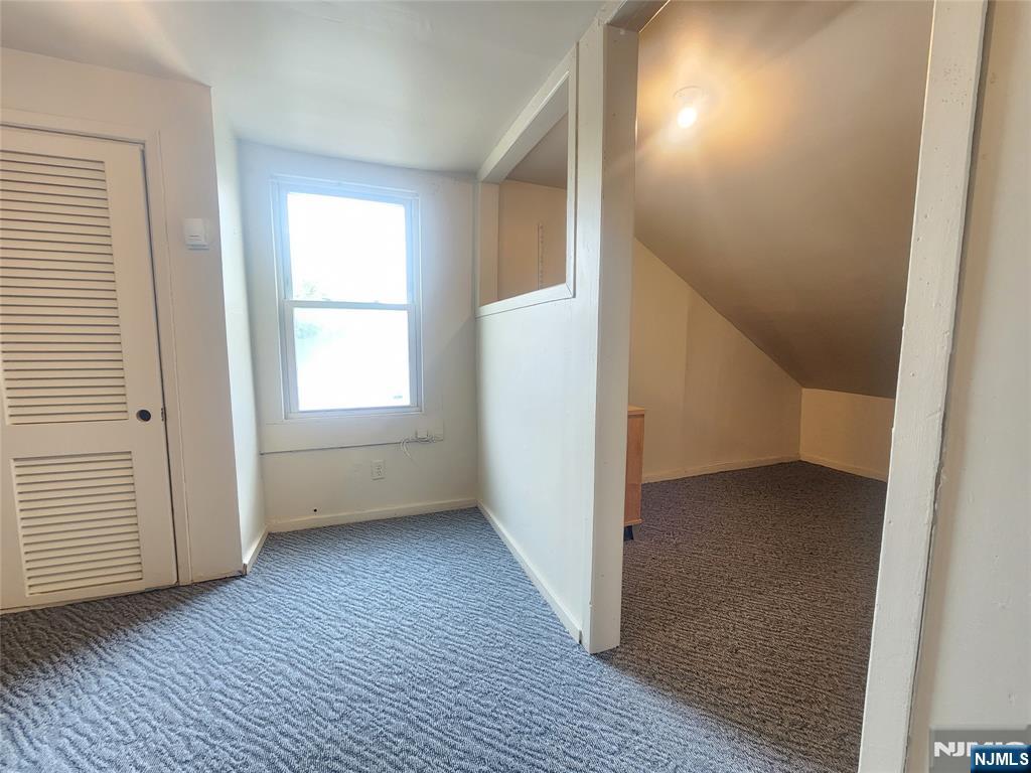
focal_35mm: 13
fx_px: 387
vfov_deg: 89.9
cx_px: 516
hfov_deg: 106.2
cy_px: 386
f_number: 2.2
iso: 400
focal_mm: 2.2
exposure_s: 1/60
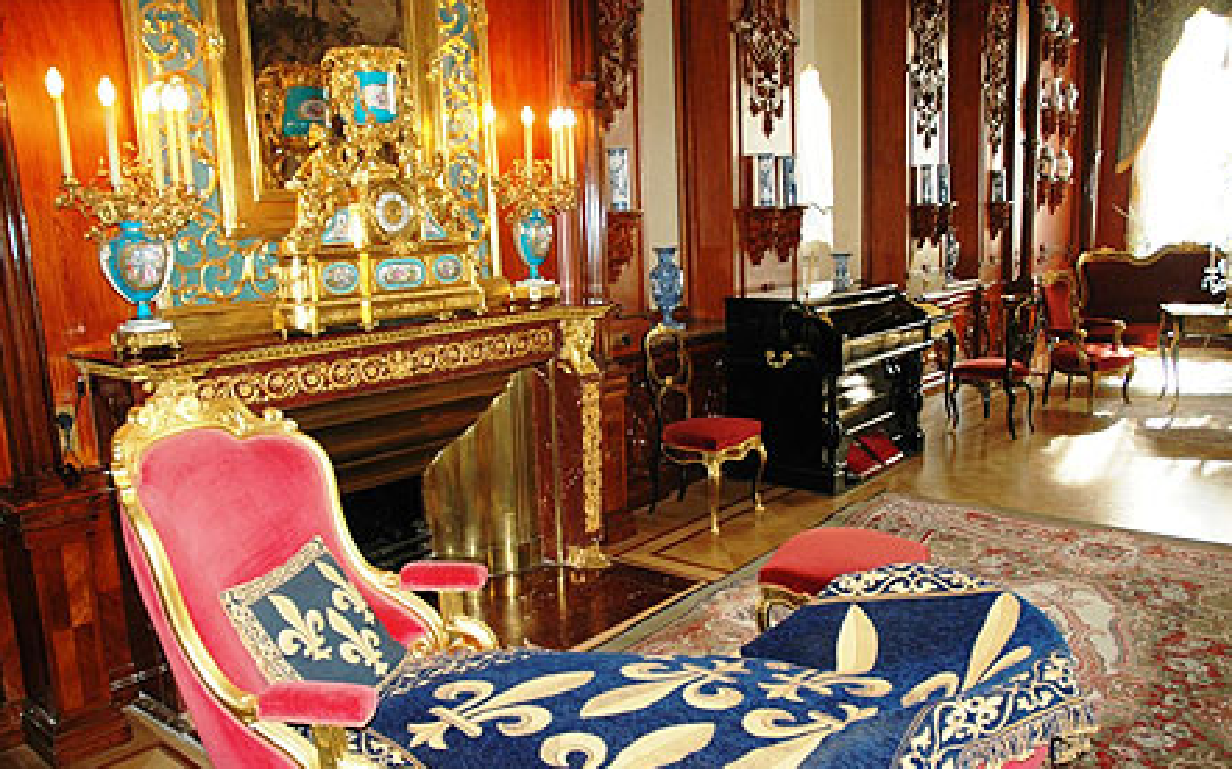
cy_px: 411
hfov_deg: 66.5
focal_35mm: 28
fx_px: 940
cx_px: 624
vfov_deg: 44.5
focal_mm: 18
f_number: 3.5
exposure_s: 1/60
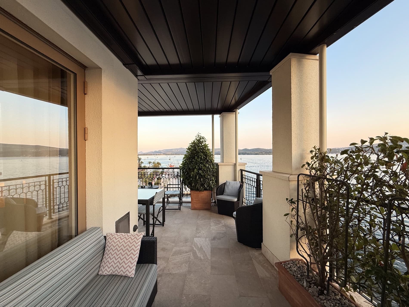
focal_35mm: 14
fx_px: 165
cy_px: 154
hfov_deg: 102.1
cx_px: 204
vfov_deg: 85.7
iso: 50
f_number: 2.2
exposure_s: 1/138
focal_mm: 2.2
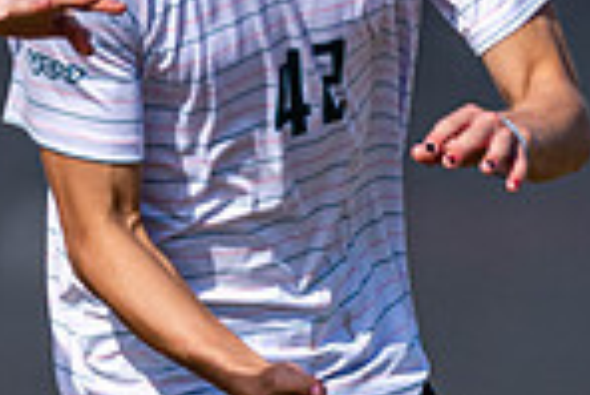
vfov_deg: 0.4
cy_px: 82
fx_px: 53446
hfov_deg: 0.6
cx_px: 586
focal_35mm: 3258
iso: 100
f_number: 4
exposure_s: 1/1250
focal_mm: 400
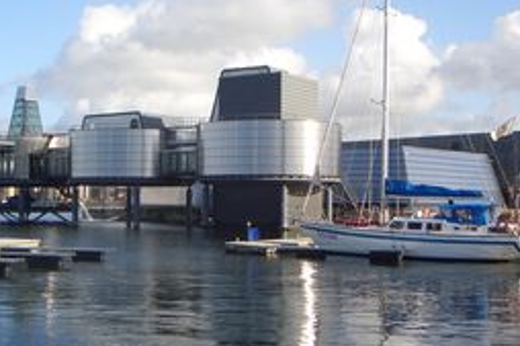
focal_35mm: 56
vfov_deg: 24.2
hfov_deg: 35.6
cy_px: 187
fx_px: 808
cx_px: 223
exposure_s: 1/320
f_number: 4.8
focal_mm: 8
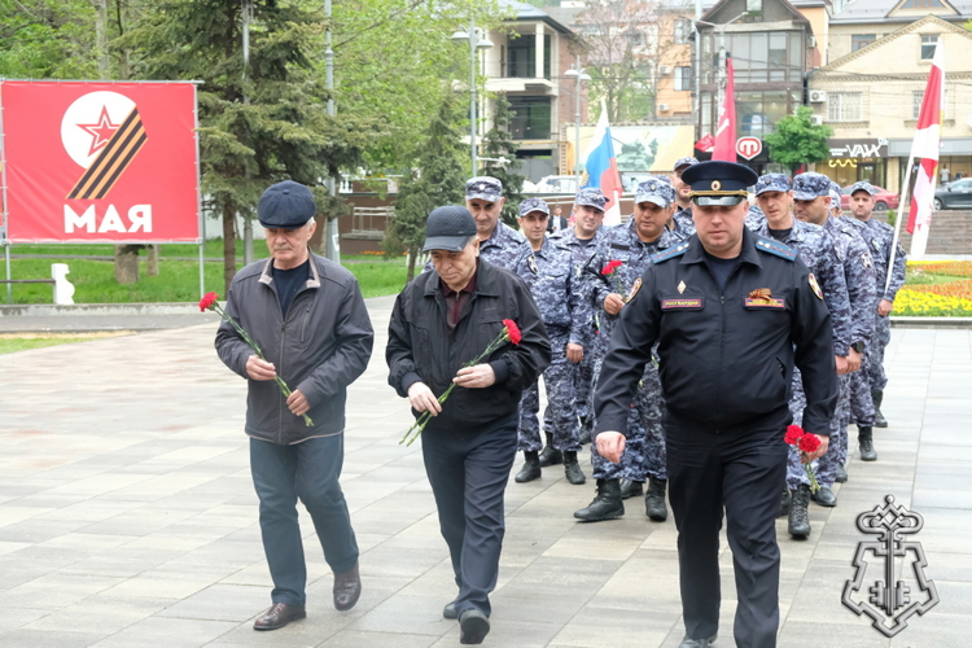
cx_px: 486
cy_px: 324
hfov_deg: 32.9
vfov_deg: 22.3
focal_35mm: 61
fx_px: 1647
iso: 4000
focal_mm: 40.7
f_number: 5.6
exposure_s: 1/640
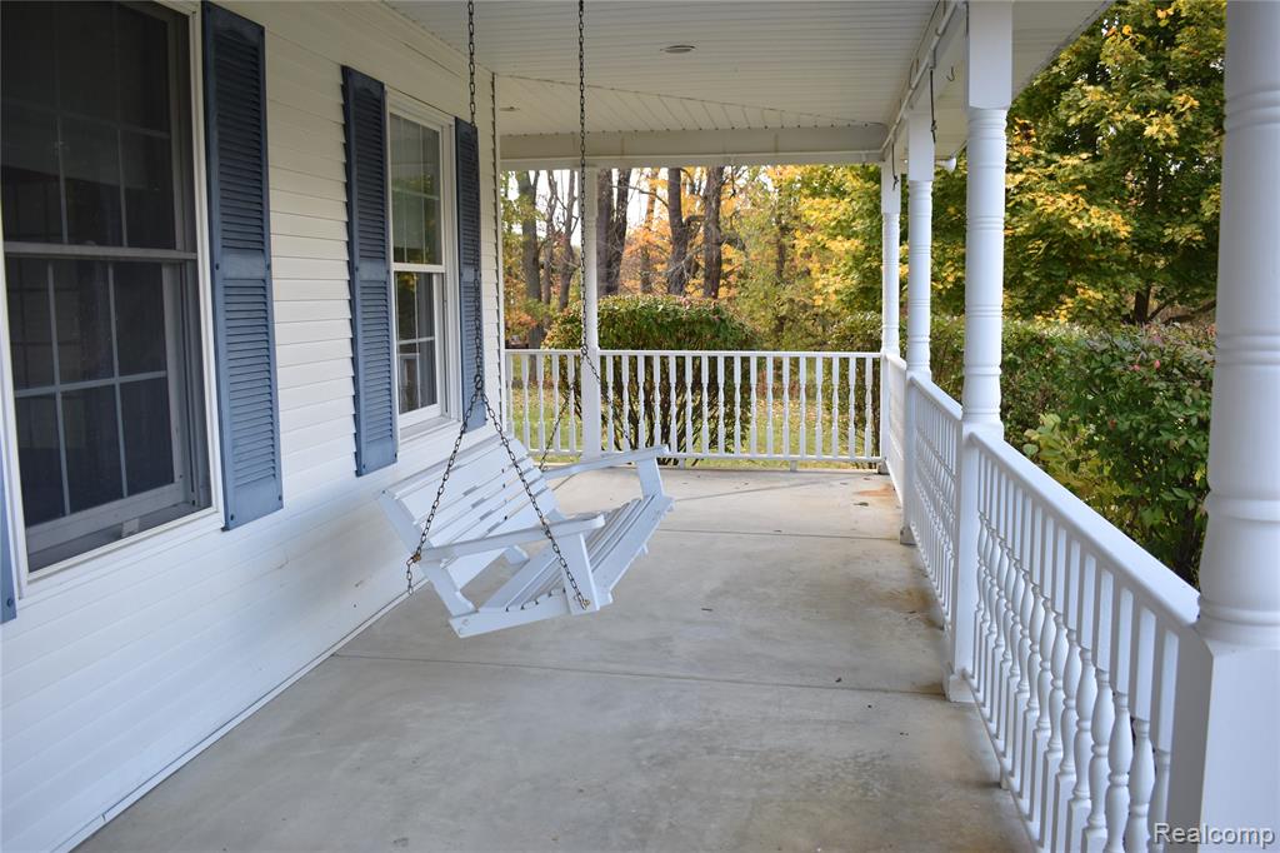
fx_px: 1066
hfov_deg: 61.9
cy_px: 426
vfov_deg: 43.6
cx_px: 640
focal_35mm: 30
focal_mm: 20
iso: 400
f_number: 5.6
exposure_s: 1/250
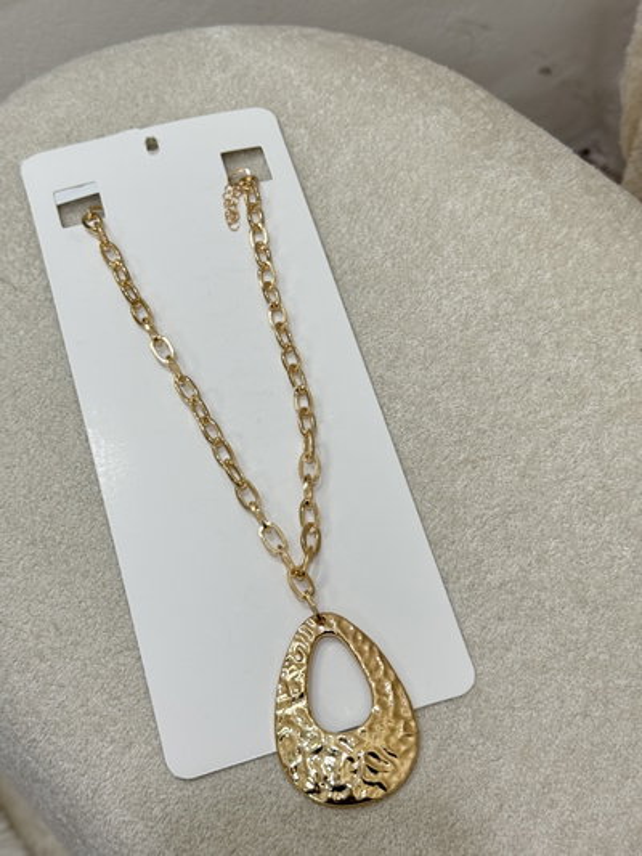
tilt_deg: -63.5
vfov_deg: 39.6
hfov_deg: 30.3
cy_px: 428
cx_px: 321
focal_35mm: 48
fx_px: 1186
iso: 125
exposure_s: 1/50
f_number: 1.78
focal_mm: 6.76
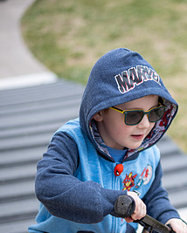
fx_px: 705
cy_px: 151
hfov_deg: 14.8
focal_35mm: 102
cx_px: 192
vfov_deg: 18.8
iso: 100
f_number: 2
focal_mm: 50
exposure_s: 1/1600
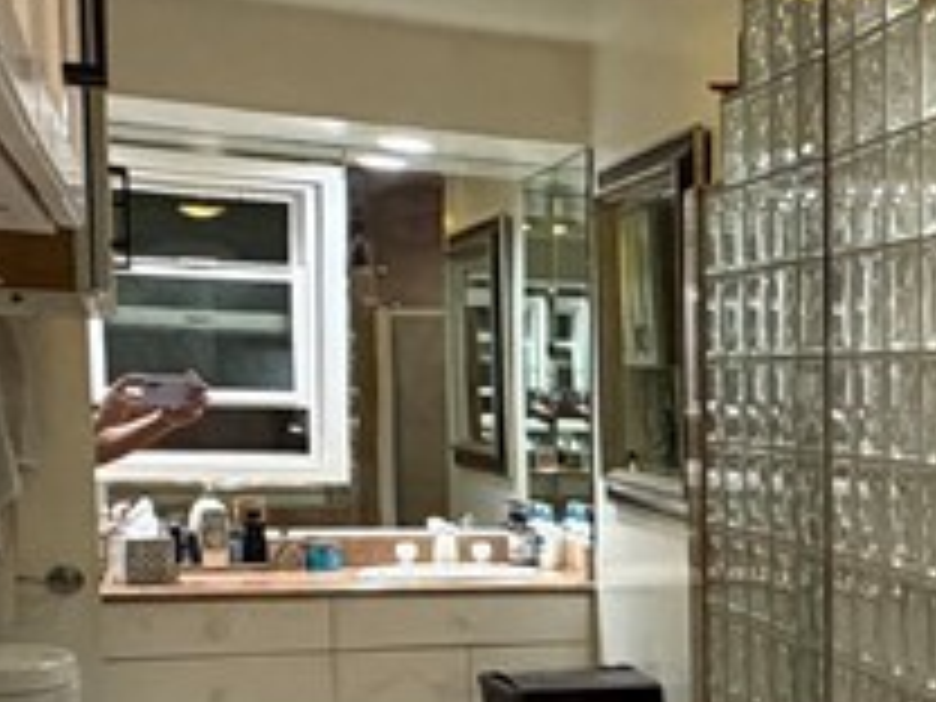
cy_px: 616
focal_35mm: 69
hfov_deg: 20.7
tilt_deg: -4.6
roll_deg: -1.7
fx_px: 1866
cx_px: 1629
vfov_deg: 20.9
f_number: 2.2
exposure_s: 1/60
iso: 250
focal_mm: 2.22
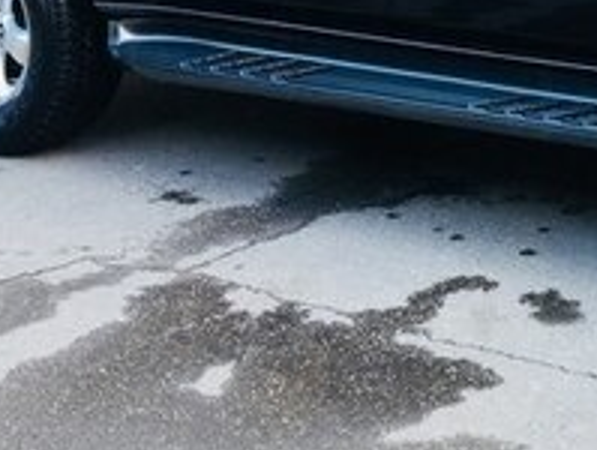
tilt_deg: -8.3
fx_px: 1659
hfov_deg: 19.8
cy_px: -164
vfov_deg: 14.7
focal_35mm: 96
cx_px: 606
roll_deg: +1.6
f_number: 2.2
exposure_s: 1/50
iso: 25
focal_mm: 4.15
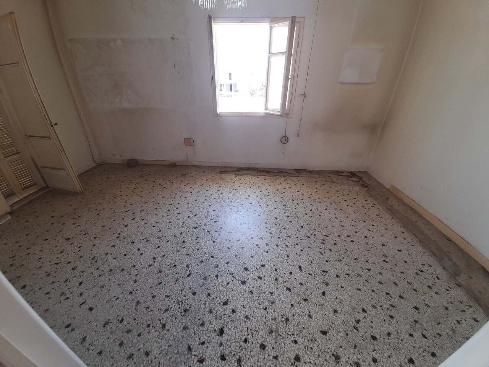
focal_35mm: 13
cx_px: 244
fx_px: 184
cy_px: 184
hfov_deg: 106.2
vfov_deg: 89.9
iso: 40
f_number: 2.2
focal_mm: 1.42
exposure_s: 1/50
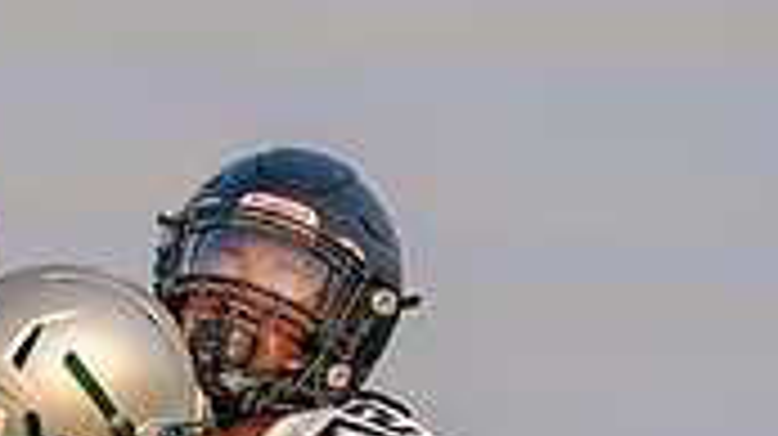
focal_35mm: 953
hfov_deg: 2.3
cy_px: 850
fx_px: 19645
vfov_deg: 1.3
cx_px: 229
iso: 320
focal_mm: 200
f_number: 2.8
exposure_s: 1/2500
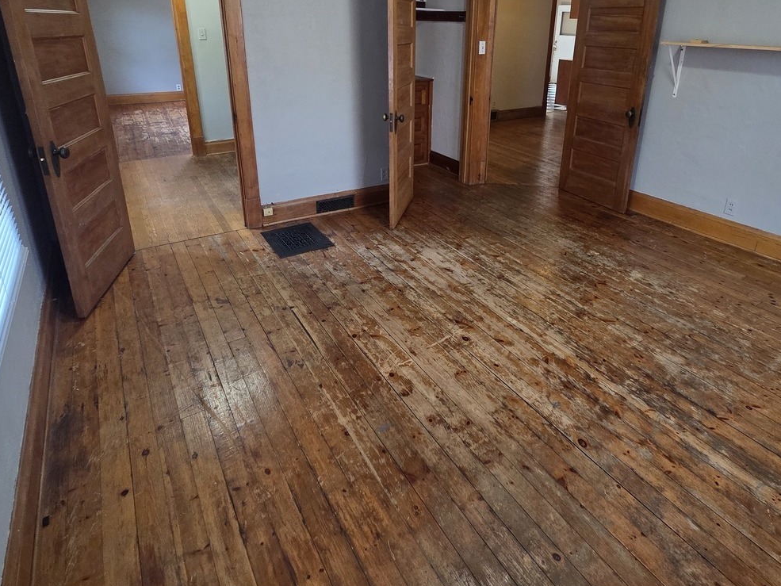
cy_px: 179
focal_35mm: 19
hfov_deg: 84.2
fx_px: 429
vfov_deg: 66.2
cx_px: 440
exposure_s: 1/60
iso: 400
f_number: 2.2
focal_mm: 2.2
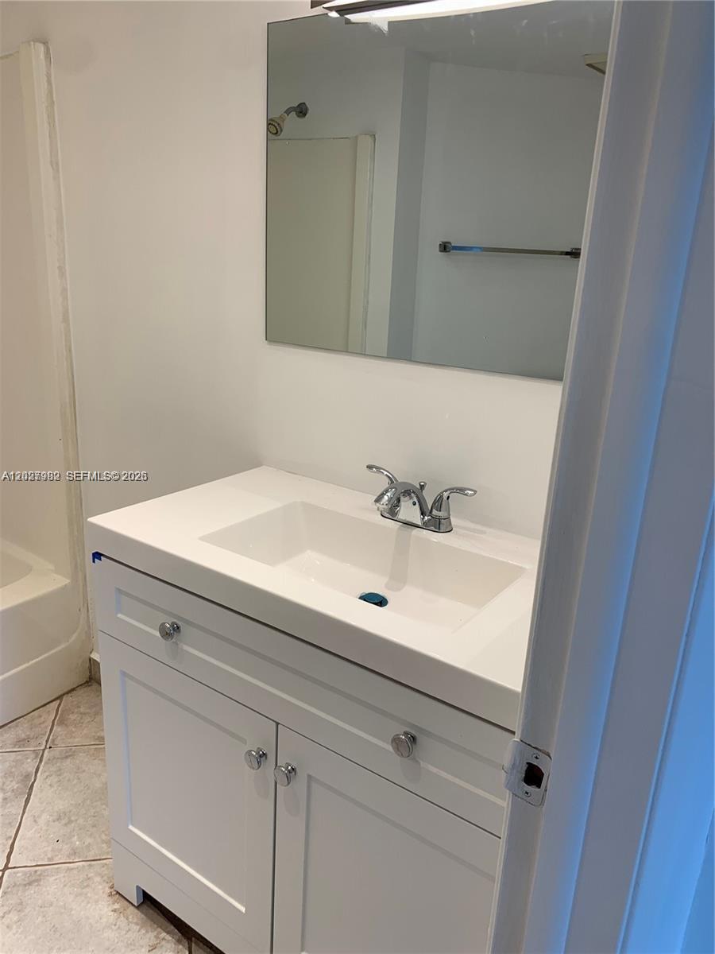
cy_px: 477
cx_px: 358
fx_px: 716
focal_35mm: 26
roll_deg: -2.7
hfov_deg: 53.1
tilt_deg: -19.7
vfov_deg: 67.3
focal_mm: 4.25
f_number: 1.8
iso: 25
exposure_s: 1/137
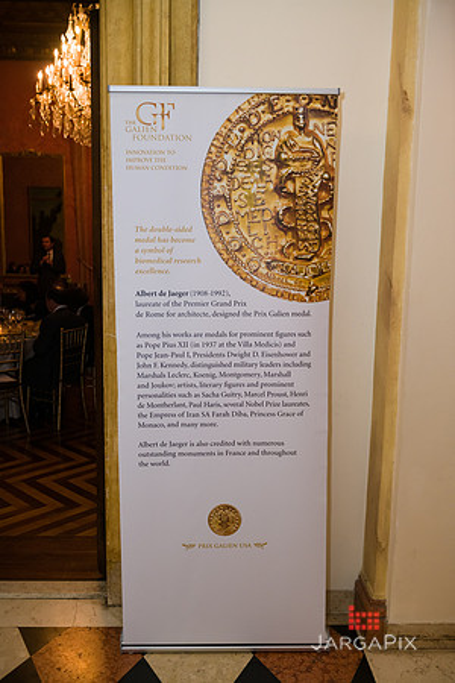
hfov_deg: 41.1
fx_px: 607
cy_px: 342
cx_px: 228
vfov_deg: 58.7
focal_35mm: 32
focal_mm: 32
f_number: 4
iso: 1000
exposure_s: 1/125
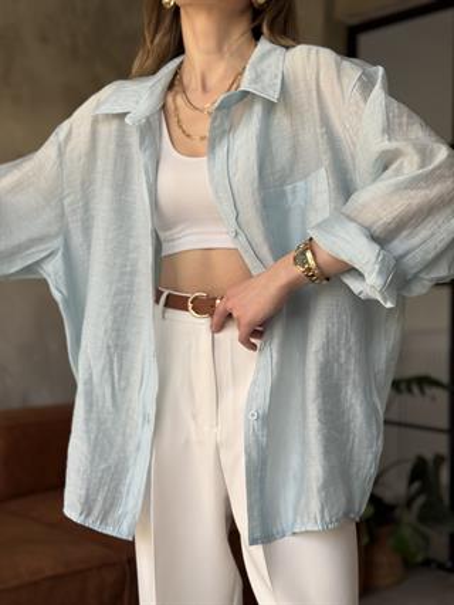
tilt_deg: -0.3
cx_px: 227
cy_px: 302
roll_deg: -0.6
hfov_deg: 30.3
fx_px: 839
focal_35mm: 48
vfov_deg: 39.6
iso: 100
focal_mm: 6.76
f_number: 1.78
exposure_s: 1/114
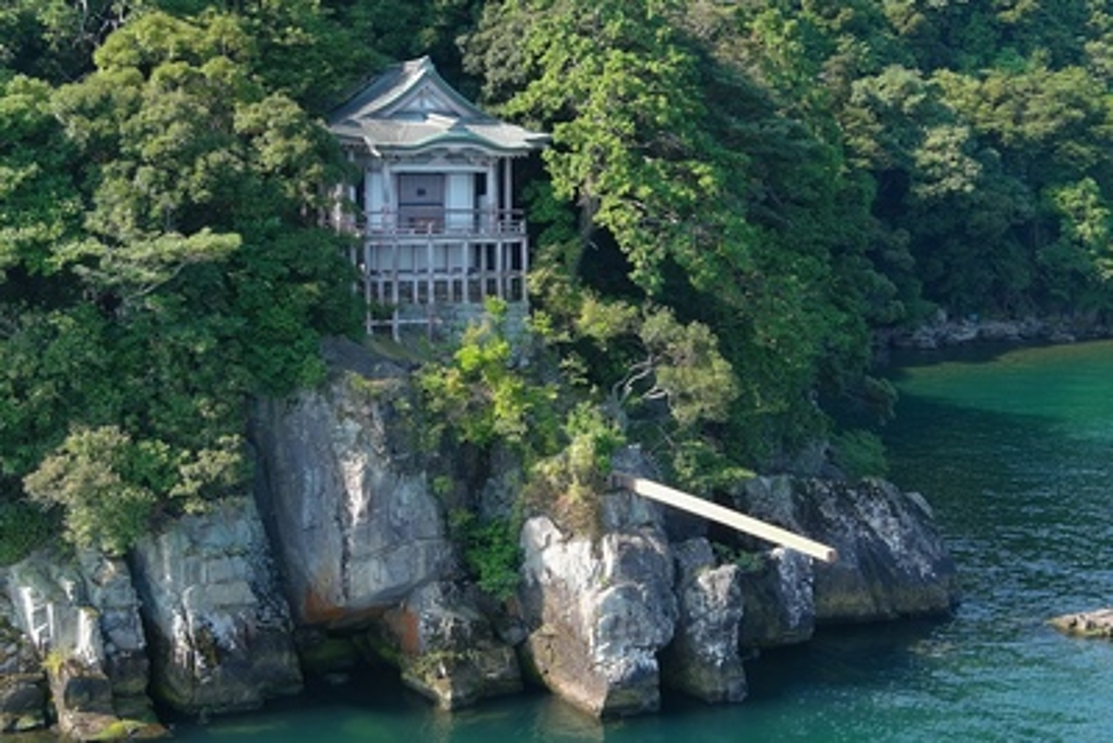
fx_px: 897
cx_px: 556
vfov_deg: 45.0
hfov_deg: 63.6
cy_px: 372
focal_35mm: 29
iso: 100
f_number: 2.8
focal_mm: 10.57
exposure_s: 1/320
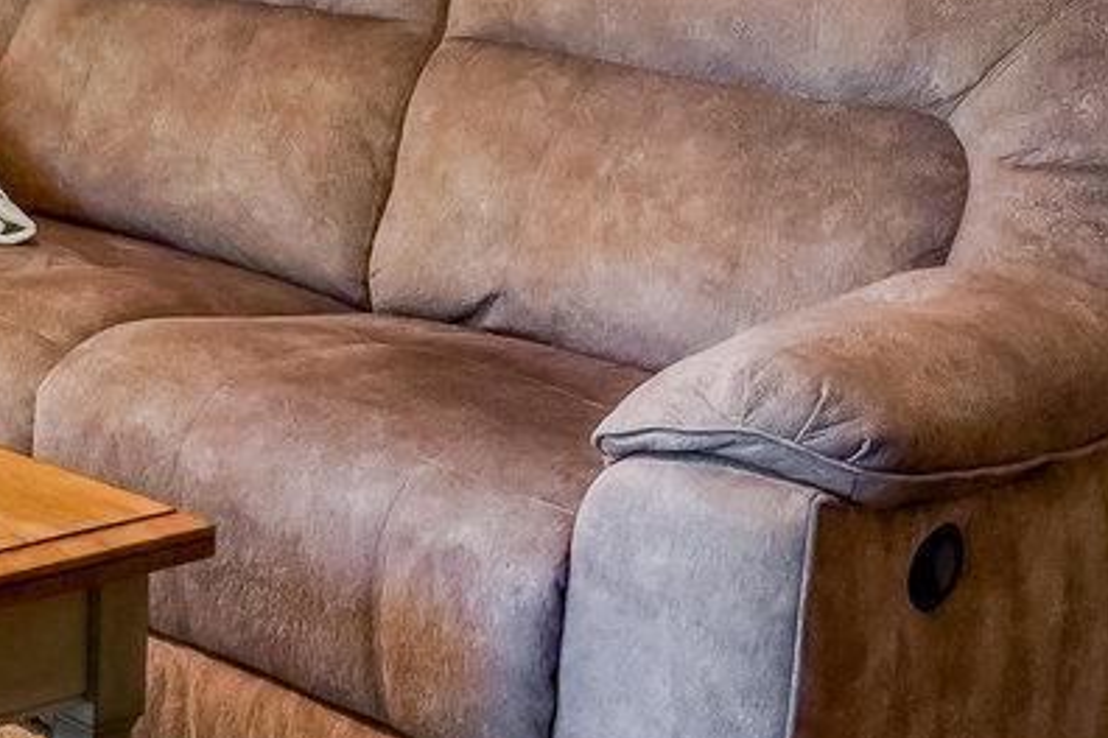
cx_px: -881
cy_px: -398
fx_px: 2708
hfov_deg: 18.3
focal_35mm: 88
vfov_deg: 14.4
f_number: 8
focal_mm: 17
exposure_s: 1/5
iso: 1250
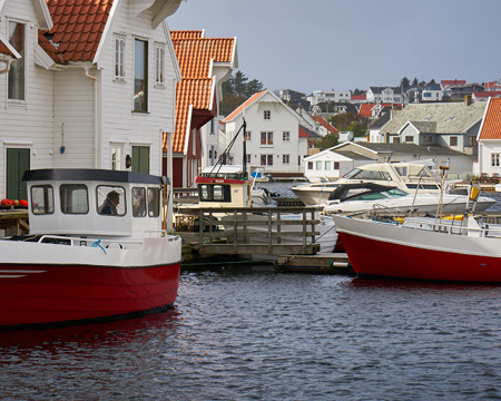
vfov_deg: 12.4
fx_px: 1839
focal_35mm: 124
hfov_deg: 15.5
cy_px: 145
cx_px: 227
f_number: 8
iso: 100
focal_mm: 85
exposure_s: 1/250
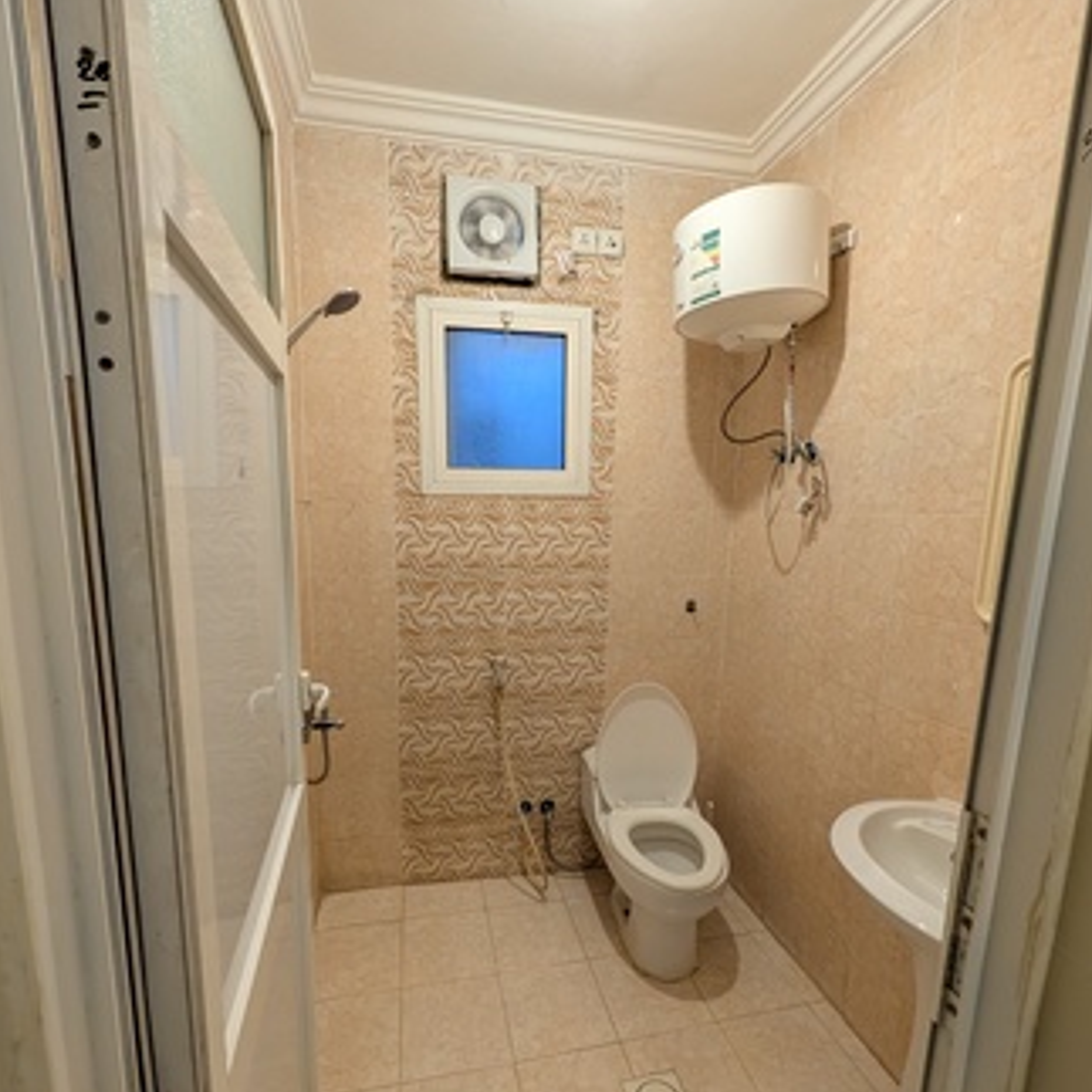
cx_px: 543
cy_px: 595
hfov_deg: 91.1
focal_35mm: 15
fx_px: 535
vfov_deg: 90.9
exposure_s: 1/120
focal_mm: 2.02
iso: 281
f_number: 1.7
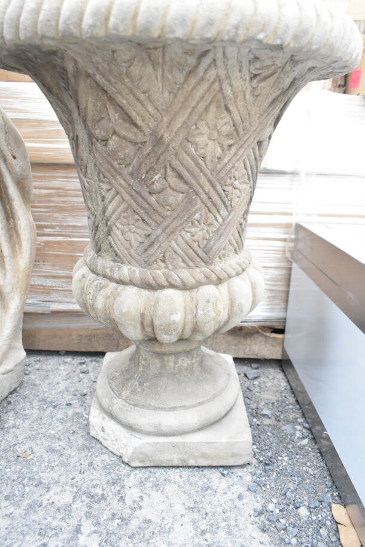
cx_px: 182
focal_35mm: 27
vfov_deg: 67.4
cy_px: 274
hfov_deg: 48.0
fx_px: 410
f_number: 5
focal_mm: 18
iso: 1600
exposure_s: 1/100
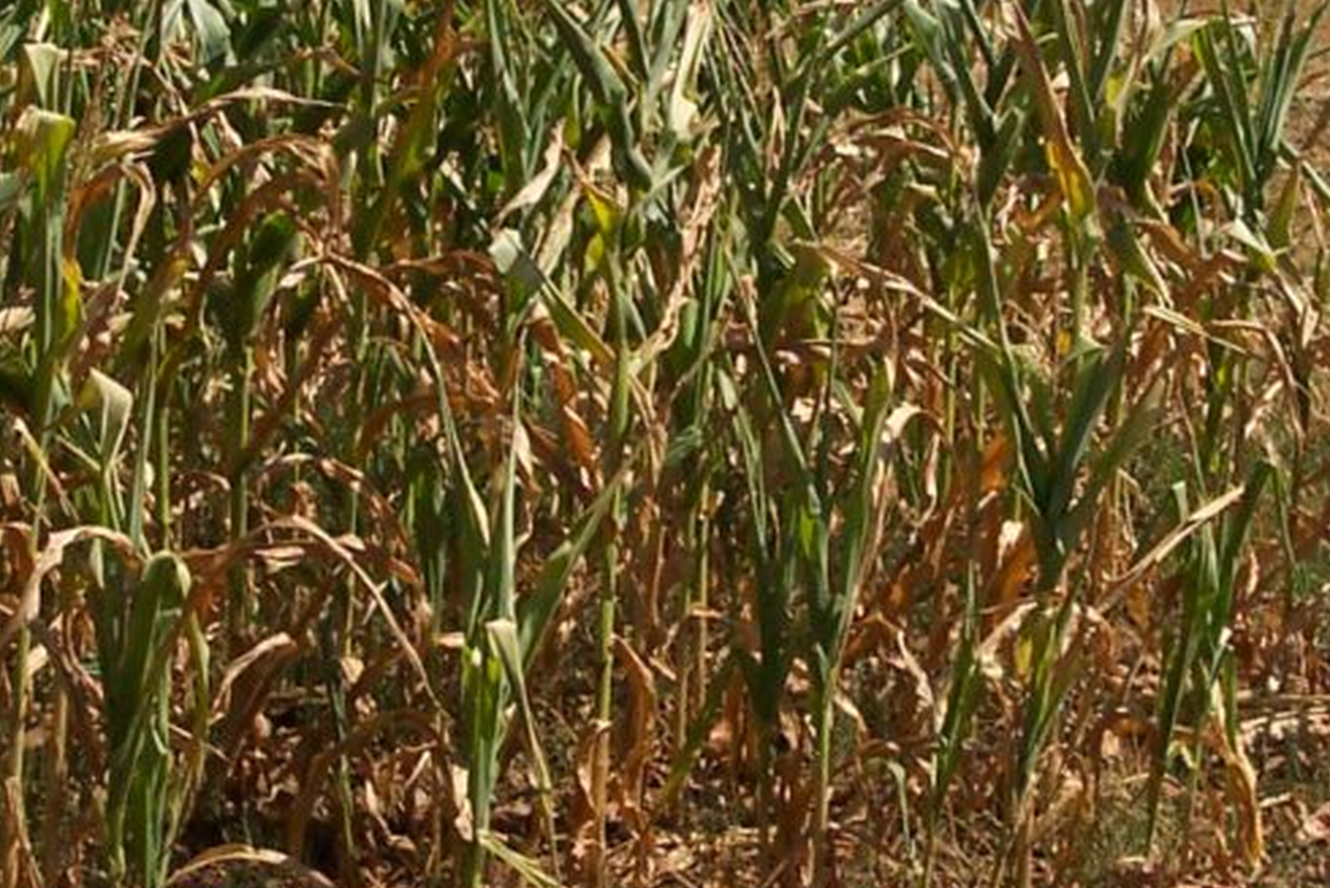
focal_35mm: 93
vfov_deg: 14.5
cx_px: 755
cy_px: 60
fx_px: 3437
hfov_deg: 21.9
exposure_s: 1/1000
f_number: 4.8
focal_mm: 8
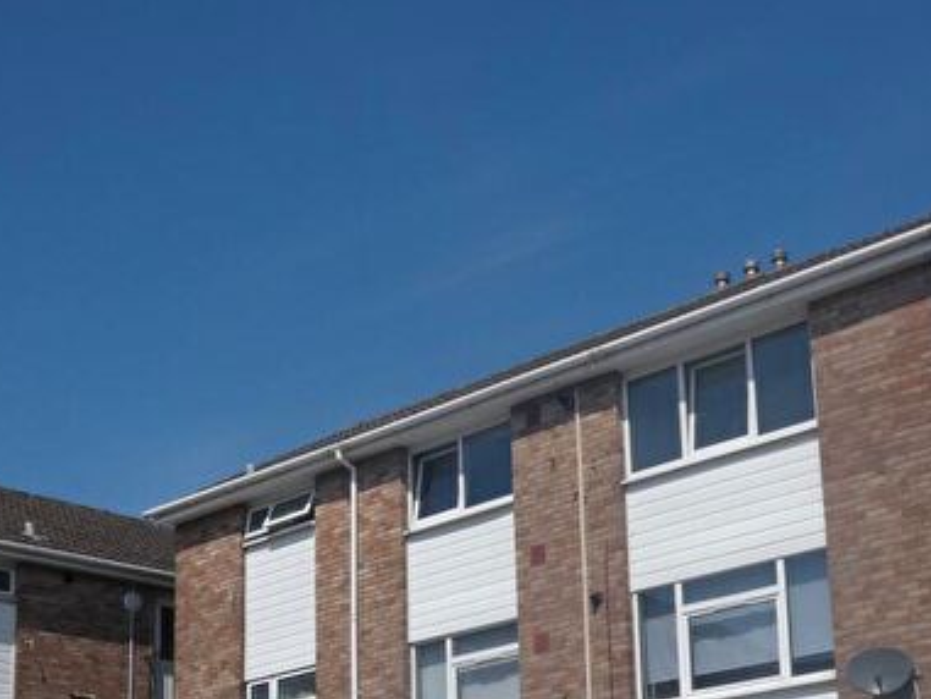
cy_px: 639
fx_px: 1534
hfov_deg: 33.7
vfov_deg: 24.9
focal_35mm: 57
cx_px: 545
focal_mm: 5.5
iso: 80
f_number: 5
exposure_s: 1/1000
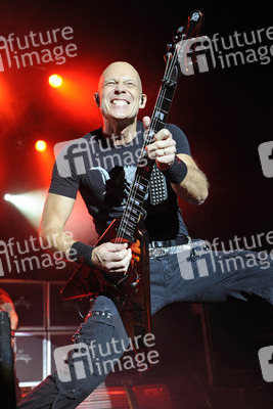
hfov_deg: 35.1
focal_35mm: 38
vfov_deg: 50.7
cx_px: 136
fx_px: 432
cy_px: 204
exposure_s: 1/200
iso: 800
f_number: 5
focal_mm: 38
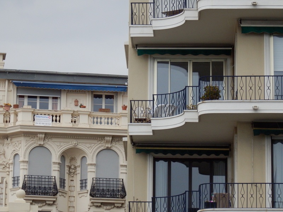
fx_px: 1512
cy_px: 106
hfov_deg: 10.7
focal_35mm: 185
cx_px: 142
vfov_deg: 8.0
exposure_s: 1/160
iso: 400
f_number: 5.8
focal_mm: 33.2
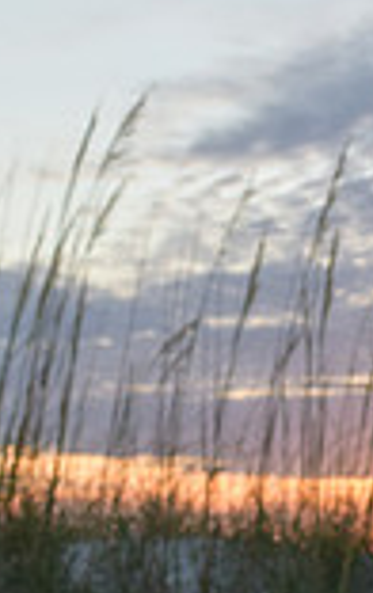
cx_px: 495
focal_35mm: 125
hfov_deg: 10.3
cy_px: 203
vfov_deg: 16.6
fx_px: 2026
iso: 400
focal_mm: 22
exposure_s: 1/200
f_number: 7.1
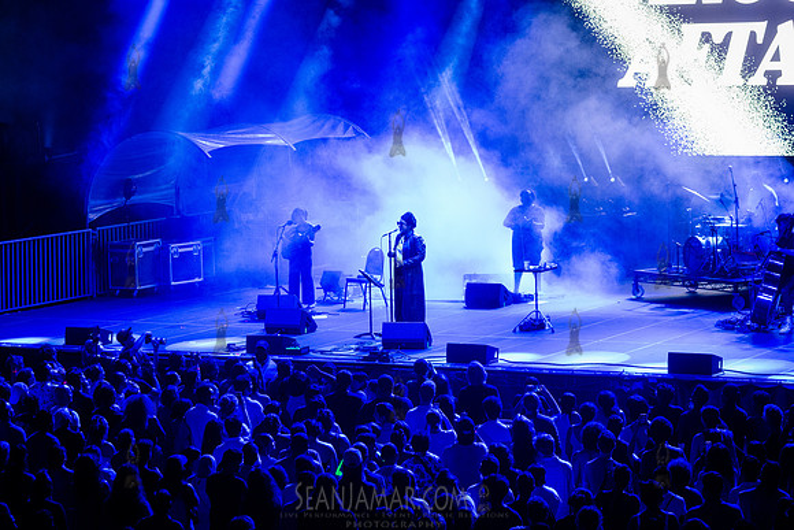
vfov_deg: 12.3
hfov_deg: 18.3
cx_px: 397
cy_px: 265
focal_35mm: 112
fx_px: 2466
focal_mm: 105
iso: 5000
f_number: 3.5
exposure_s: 1/400
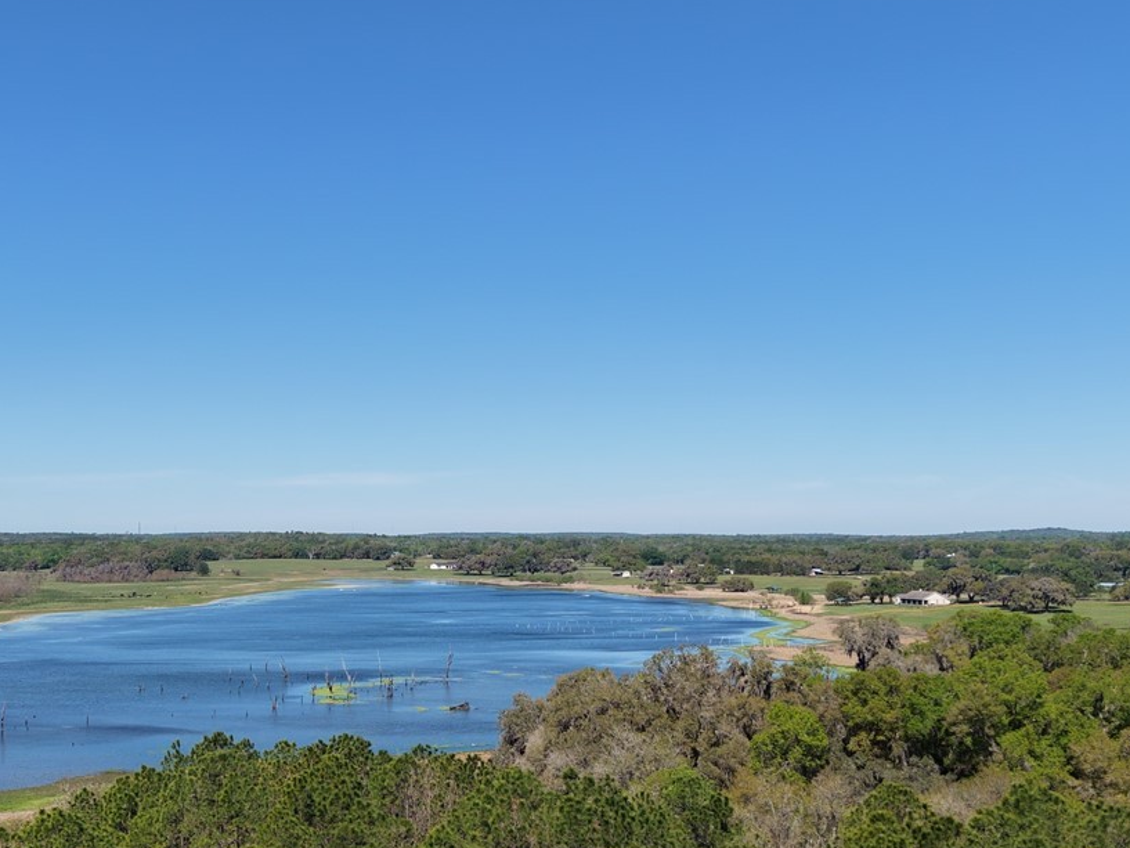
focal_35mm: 47
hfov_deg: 40.0
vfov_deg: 30.8
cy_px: 522
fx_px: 1534
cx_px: 396
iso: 200
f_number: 1.8
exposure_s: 1/5000
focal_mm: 8.67
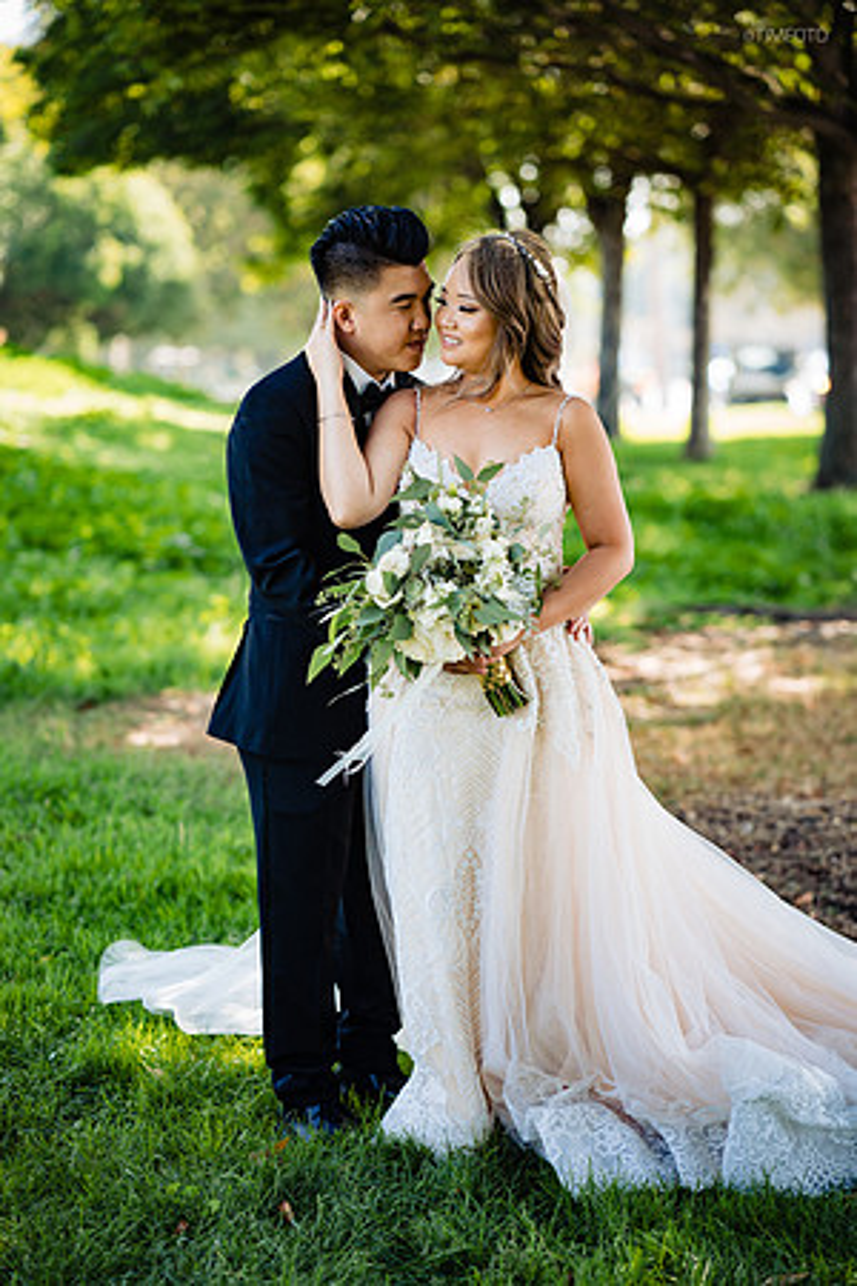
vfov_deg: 23.9
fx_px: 3035
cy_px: 643
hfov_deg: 16.1
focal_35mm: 85
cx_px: 428
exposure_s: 1/250
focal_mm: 85
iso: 160
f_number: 2.2
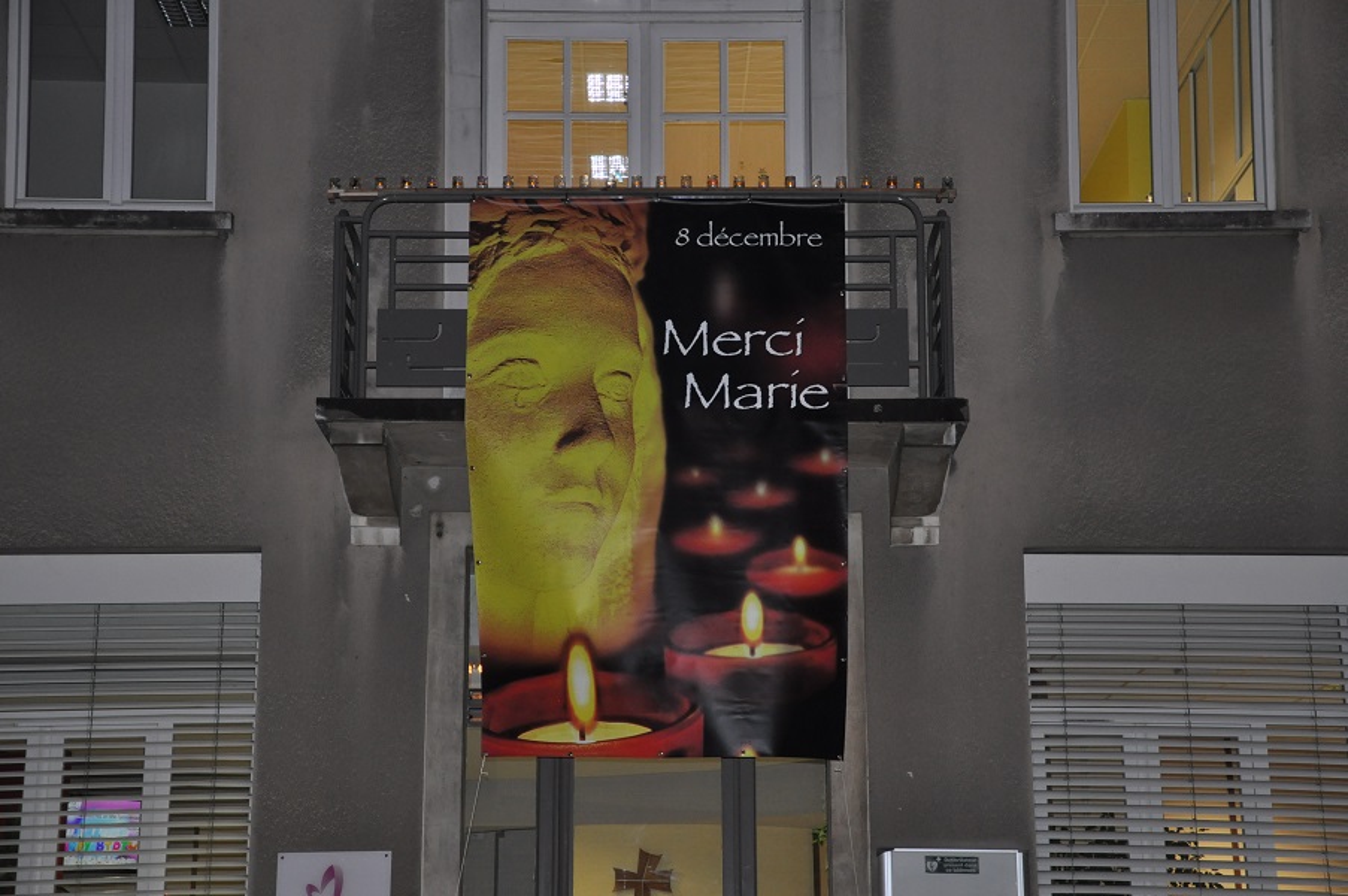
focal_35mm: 75
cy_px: 448
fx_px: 2805
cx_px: 674
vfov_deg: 18.1
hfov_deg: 27.0
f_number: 5
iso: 800
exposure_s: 1/60
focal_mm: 50
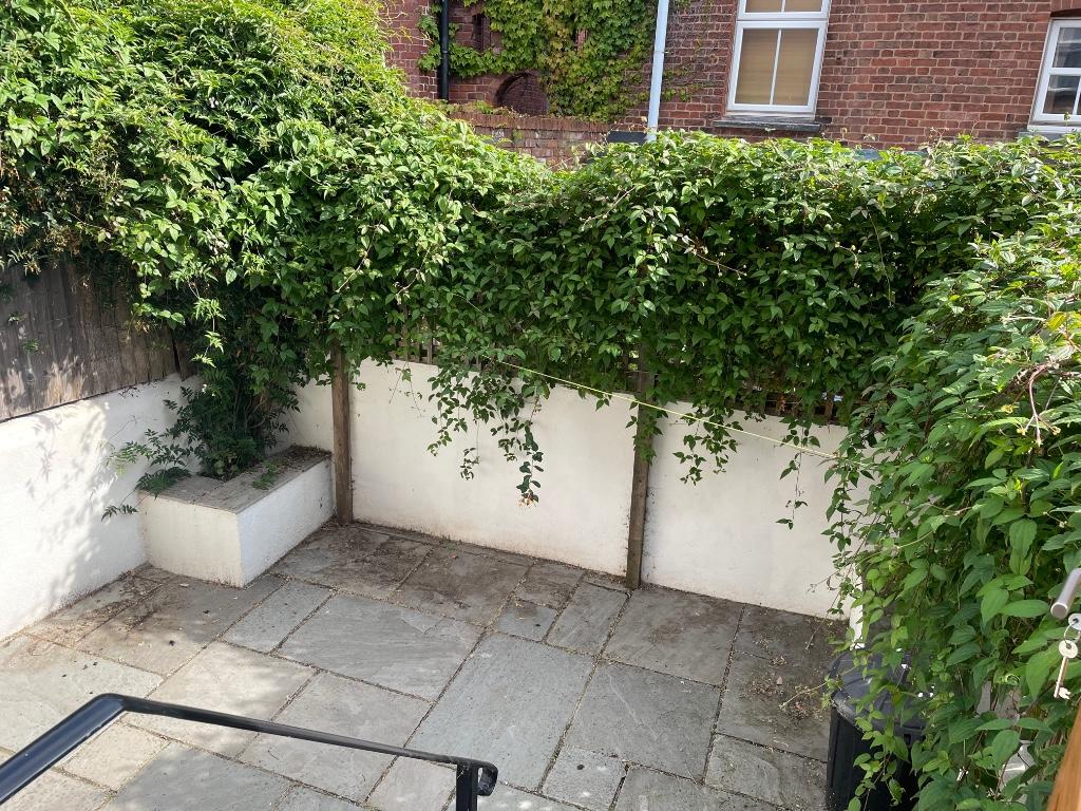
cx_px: 540
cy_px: 406
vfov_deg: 53.1
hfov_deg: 67.3
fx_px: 812
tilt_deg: -18.9
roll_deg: -2.4
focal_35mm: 26
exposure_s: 1/602
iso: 32
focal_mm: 4.2
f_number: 1.6
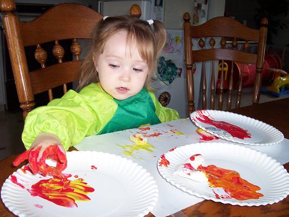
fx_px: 309
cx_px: 144
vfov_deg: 38.7
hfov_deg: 50.1
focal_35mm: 37
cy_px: 108
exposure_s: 1/60
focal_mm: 5.6
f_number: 2.8
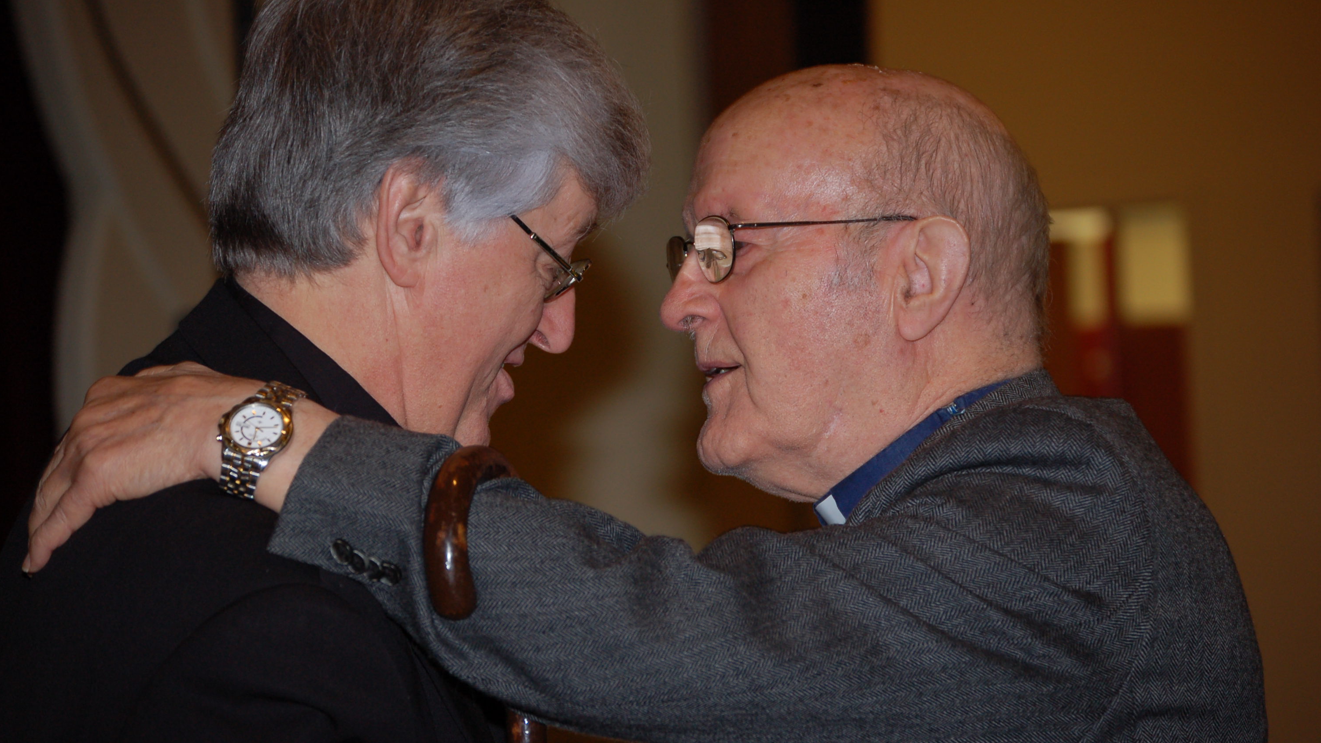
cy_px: 407
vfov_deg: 8.1
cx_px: 660
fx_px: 5238
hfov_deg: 14.4
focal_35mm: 150
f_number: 4.8
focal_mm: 95
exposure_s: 1/60
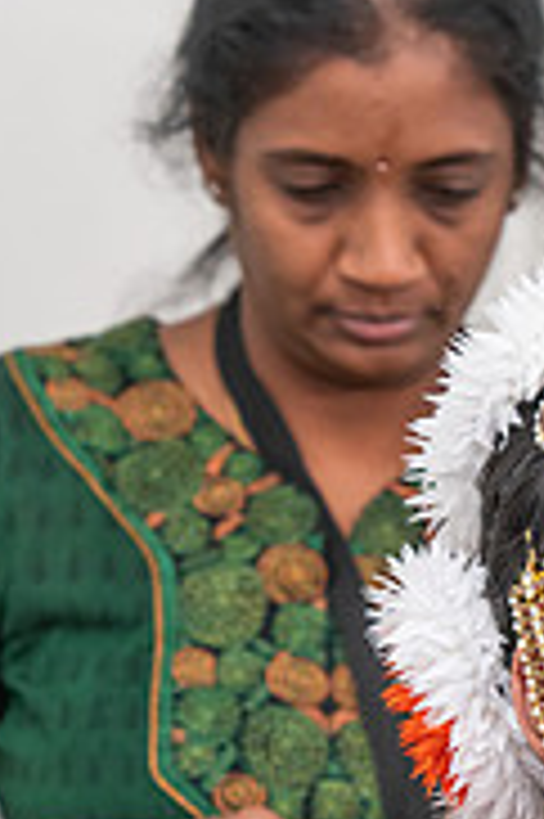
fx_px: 3929
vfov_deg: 11.8
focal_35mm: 173
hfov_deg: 7.9
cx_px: 535
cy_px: 770
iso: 1250
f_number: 4
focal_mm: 70
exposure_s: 1/200
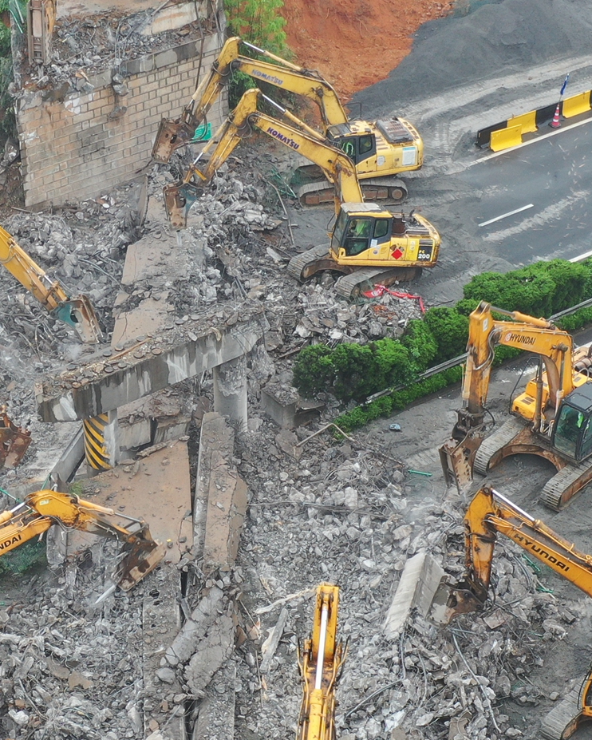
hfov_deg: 18.1
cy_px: 520
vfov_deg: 22.3
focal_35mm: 85
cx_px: 260
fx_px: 1861
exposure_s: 1/30
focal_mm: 10.26
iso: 100
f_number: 3.2
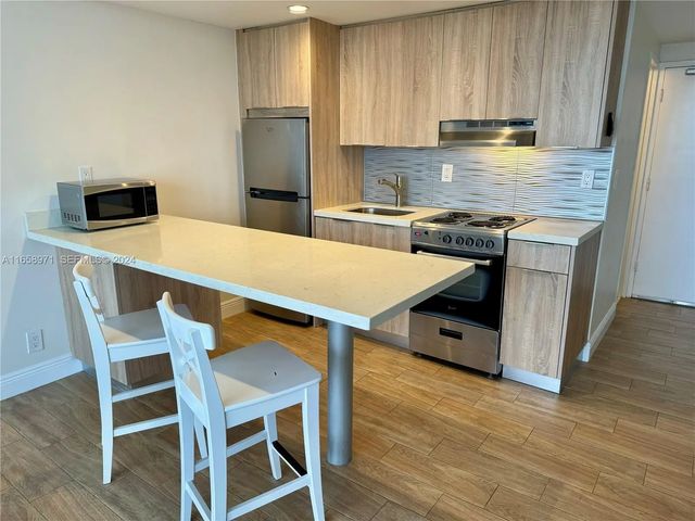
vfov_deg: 56.8
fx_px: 482
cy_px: 260
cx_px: 348
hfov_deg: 71.6
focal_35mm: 24
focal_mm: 6.76
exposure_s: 1/120
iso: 125
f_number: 1.78
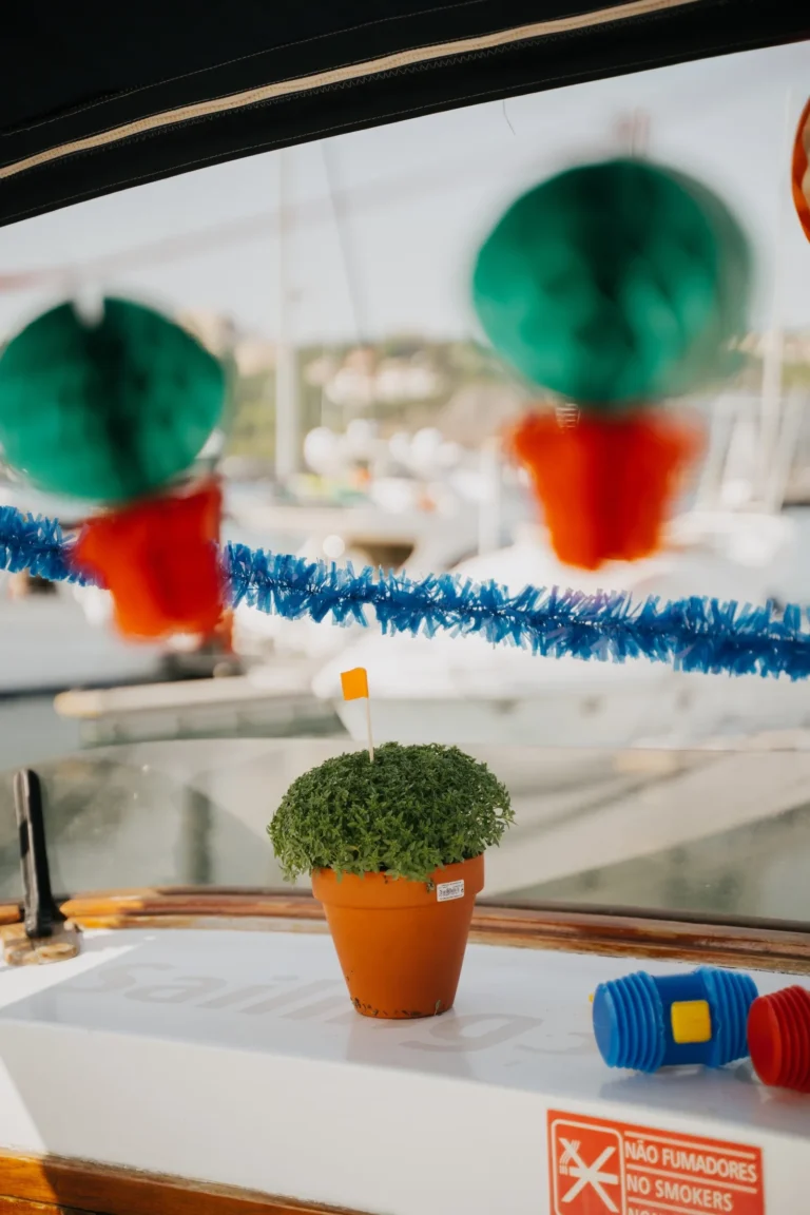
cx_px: 405
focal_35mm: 65
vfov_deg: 31.0
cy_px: 608
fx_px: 2194
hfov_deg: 20.9
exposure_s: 1/3200
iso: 320
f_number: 2.8
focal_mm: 65
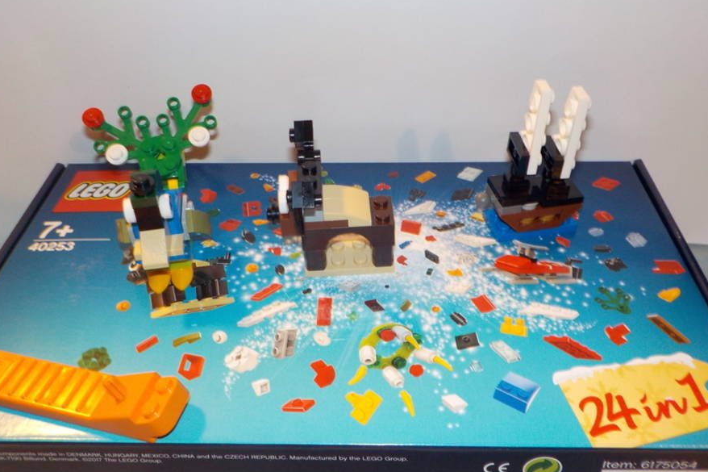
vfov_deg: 41.1
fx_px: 629
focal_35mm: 32
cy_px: 223
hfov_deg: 58.7
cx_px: 354
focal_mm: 4.1
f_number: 3.3
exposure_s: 1/30
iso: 200
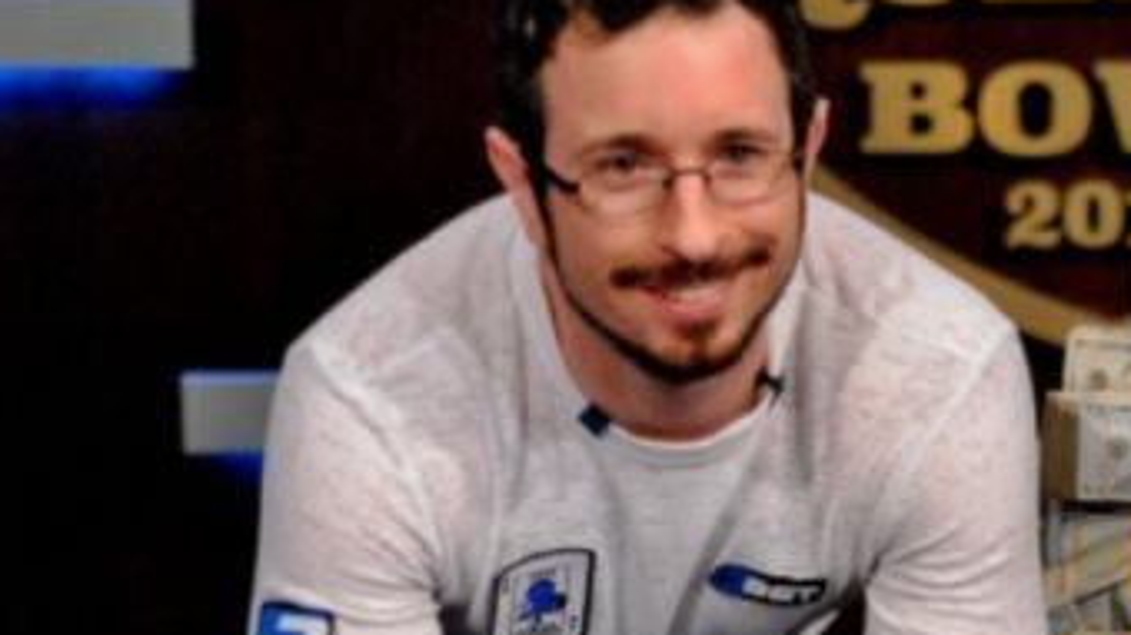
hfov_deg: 13.1
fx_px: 4887
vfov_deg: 7.4
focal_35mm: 163
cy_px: 532
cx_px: 938
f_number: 2.8
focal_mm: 56
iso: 1600
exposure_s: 1/125
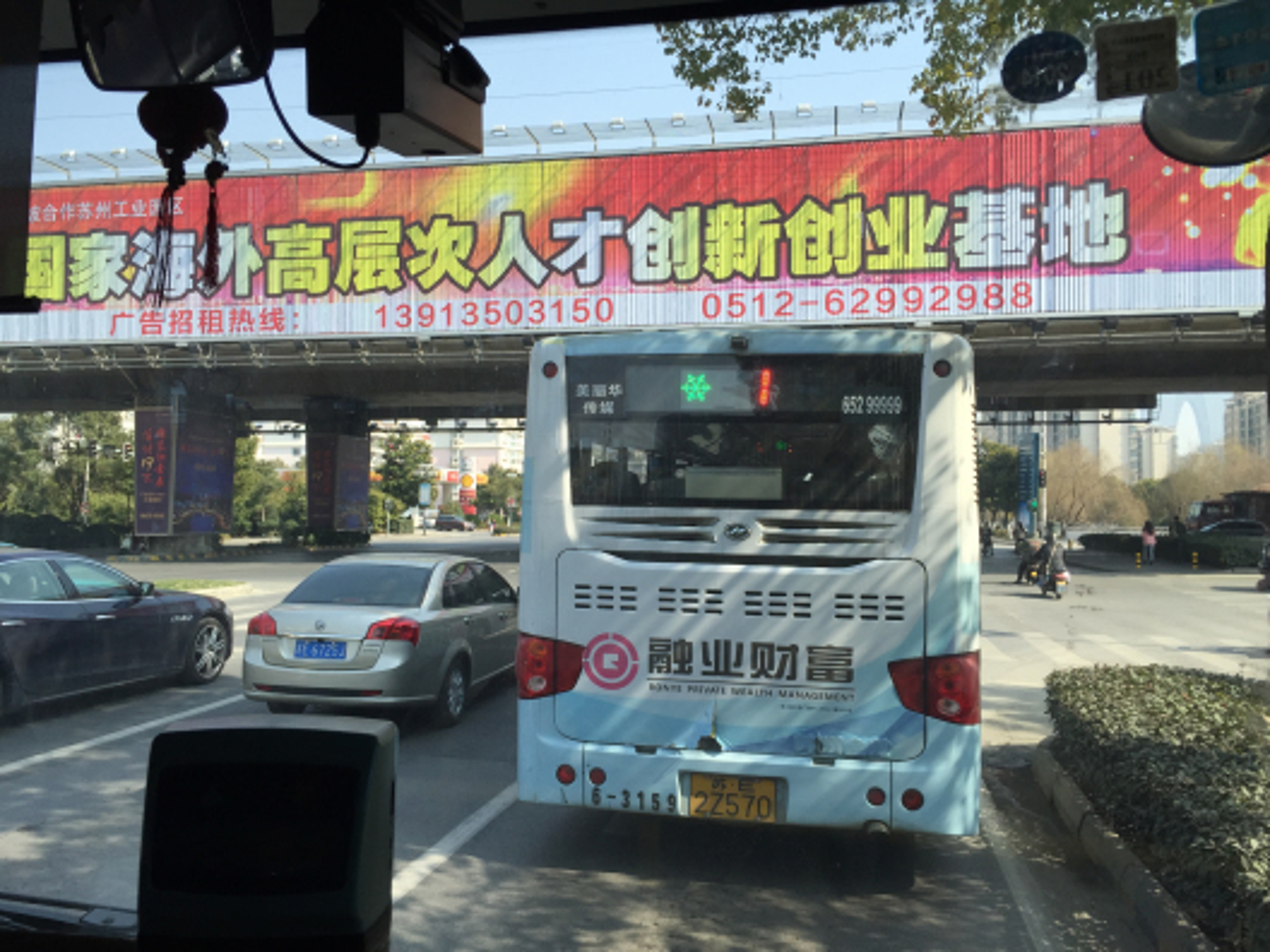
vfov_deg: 48.2
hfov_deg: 61.7
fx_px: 1064
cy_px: 476
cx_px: 635
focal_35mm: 29
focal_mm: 4.15
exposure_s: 1/964
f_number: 2.2
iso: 32
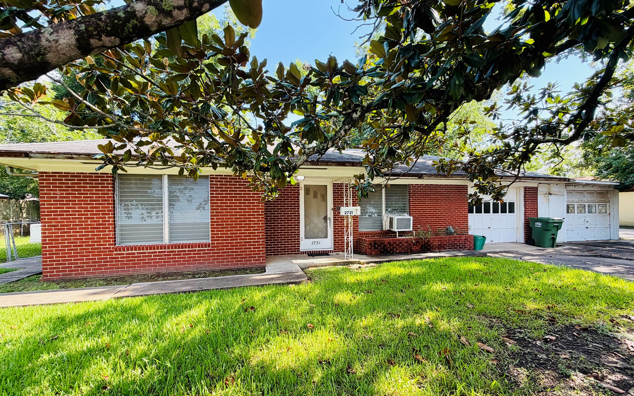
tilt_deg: -0.5
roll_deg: +0.6
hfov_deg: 101.5
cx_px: 320
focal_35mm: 15
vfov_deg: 74.7
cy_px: 212
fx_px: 259
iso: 64
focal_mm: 2.22
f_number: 2.2
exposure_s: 1/189
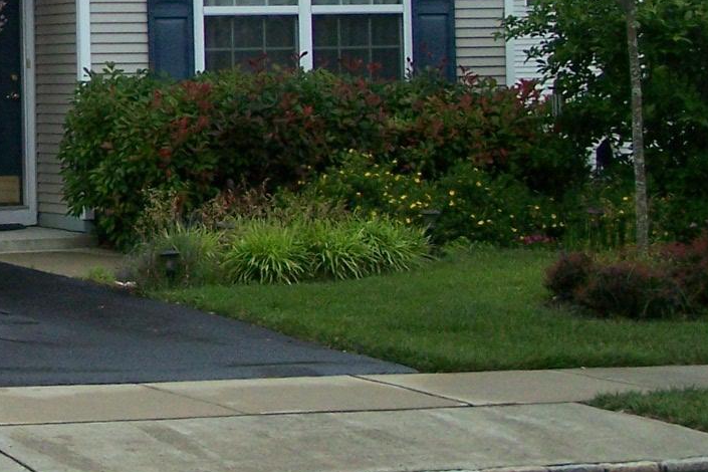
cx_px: -151
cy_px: 4
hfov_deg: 13.0
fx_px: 3028
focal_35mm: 154
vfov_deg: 8.9
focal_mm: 8.5
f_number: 3
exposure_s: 1/800
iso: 160
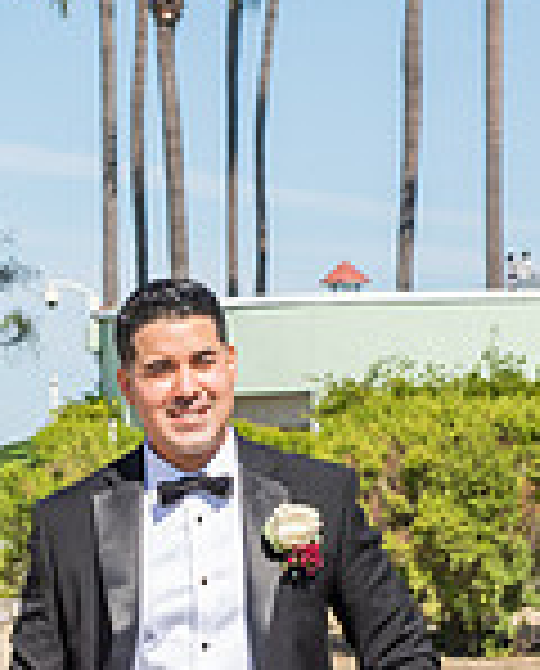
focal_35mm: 255
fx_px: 5074
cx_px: 36
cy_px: 843
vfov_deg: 7.5
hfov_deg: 6.1
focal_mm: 70
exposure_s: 1/250
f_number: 14
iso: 200
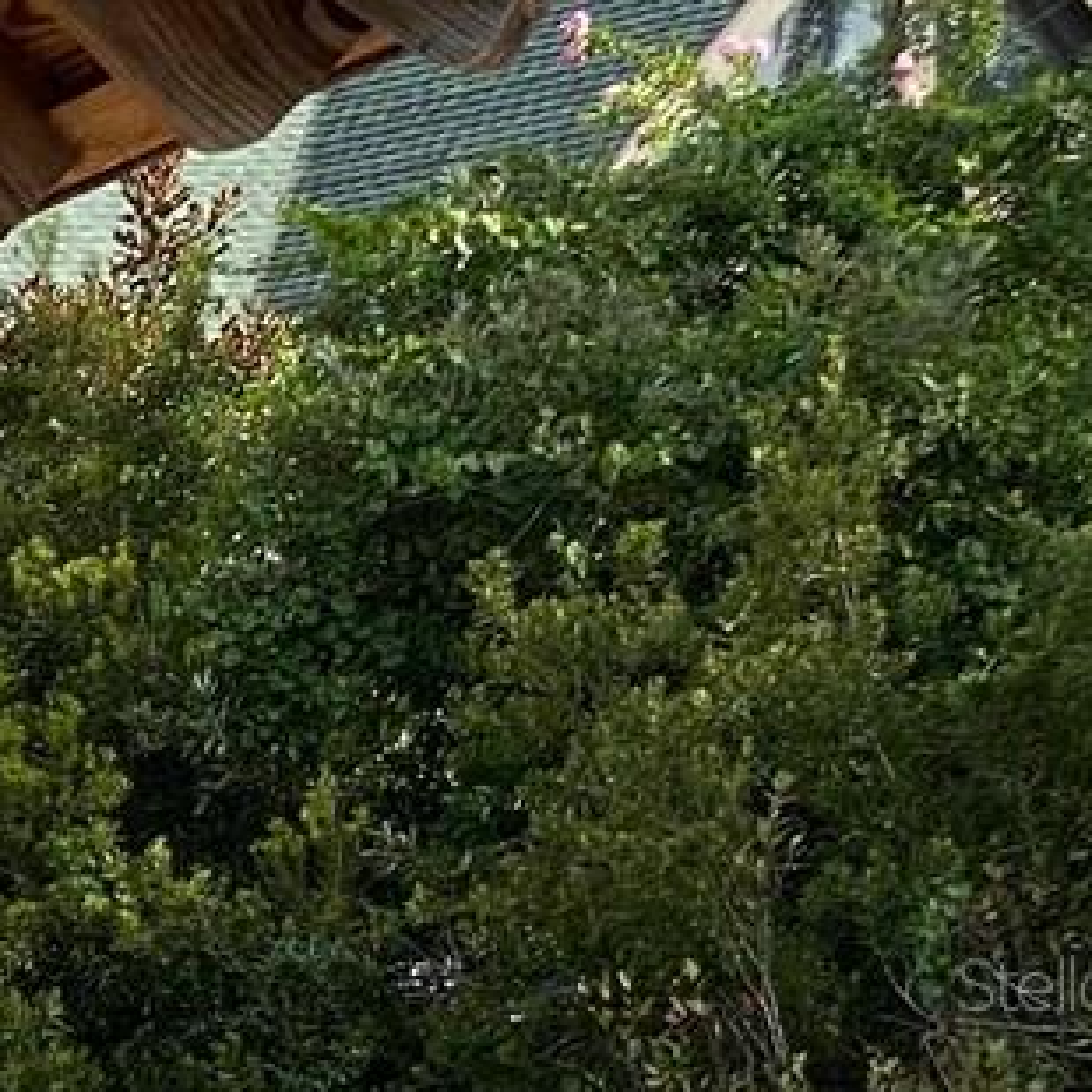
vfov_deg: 7.4
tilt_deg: -0.4
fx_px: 8459
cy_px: 983
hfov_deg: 7.0
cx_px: -1529
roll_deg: +1.4
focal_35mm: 237
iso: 20
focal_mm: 6
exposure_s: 1/799
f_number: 2
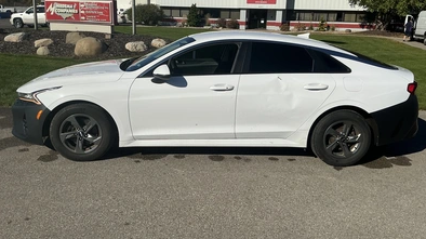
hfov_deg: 62.7
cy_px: 93
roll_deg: -2.5
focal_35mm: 31
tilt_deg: -12.6
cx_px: 213
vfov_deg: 37.5
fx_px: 350
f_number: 1.8
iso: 25
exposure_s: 1/5263
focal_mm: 3
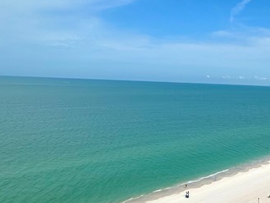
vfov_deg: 33.5
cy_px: 83
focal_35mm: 43
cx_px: 249
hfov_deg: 40.2
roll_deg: -2.2
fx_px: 336
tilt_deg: +0.0
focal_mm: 2.22
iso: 50
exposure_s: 1/3509
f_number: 2.2
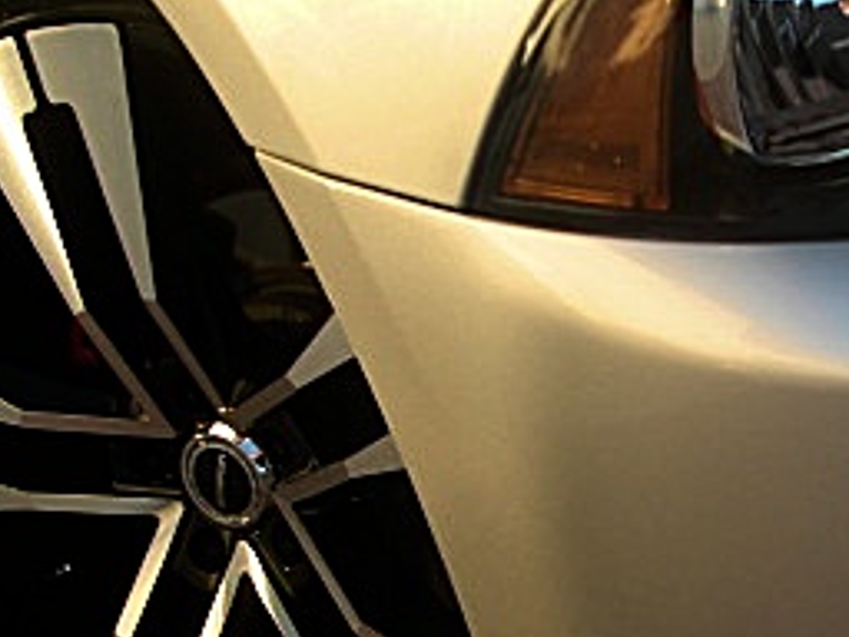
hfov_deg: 21.3
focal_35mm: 90
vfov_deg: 16.4
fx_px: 2207
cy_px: 448
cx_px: 773
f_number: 2.8
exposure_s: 1/160
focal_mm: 6.3
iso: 50
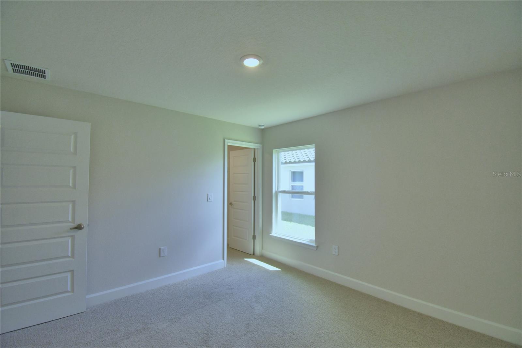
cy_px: 174
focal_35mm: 15
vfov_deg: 77.3
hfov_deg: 100.4
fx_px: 217
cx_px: 261
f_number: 4.5
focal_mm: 10
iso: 280
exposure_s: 1/125
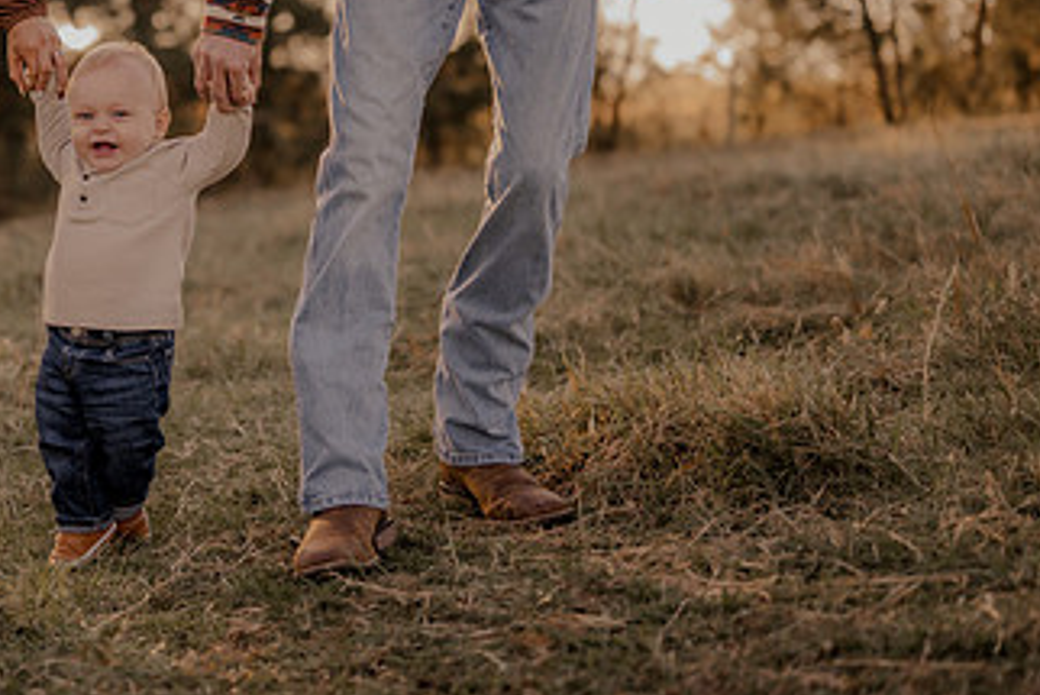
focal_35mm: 90
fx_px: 2601
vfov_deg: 15.1
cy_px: 112
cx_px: 155
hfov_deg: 22.2
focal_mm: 50
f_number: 1.8
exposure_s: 1/1250
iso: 250
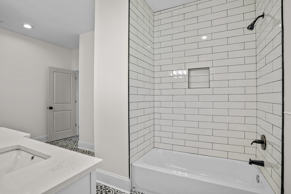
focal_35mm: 17
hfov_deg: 93.3
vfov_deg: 70.4
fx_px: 137
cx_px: 146
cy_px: 97
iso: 100
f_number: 9
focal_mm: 17
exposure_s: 1.3
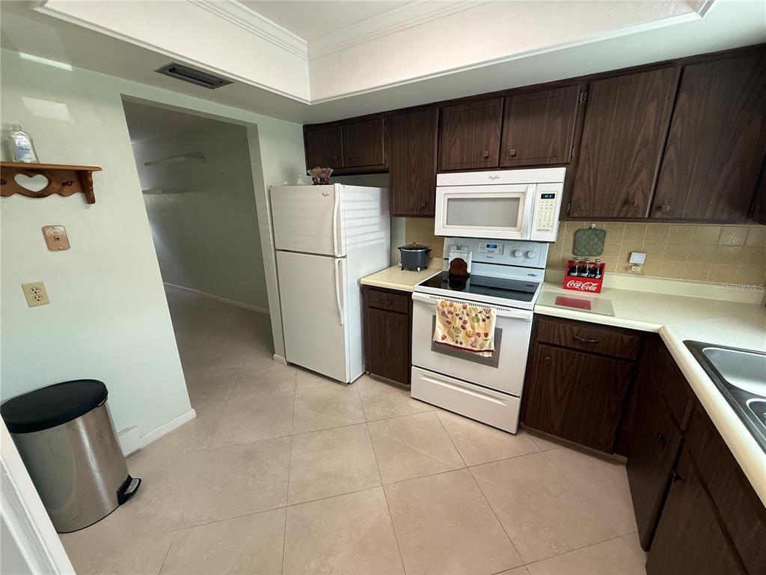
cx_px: 383
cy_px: 288
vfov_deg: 85.7
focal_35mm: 14
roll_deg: +0.4
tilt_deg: -16.0
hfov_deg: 102.1
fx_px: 310
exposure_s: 1/120
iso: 250
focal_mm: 2.22
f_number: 2.2
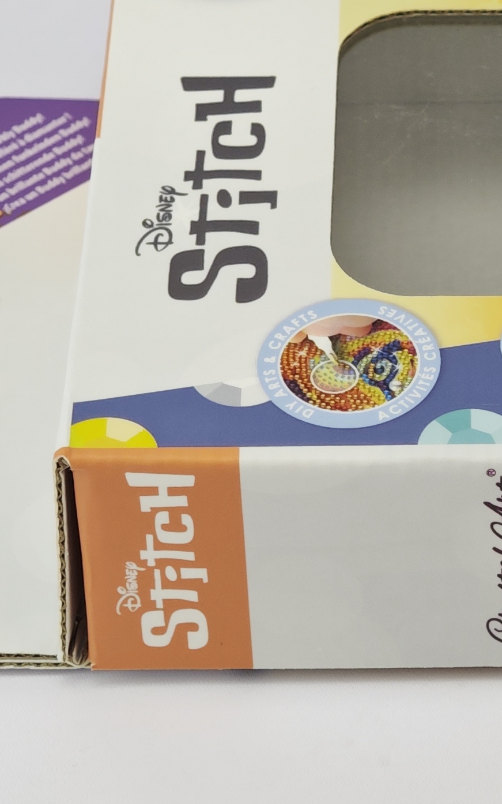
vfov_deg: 11.2
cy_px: 339
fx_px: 4092
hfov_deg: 7.0
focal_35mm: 187
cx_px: 587
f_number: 2
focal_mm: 9
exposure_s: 1/160
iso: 200
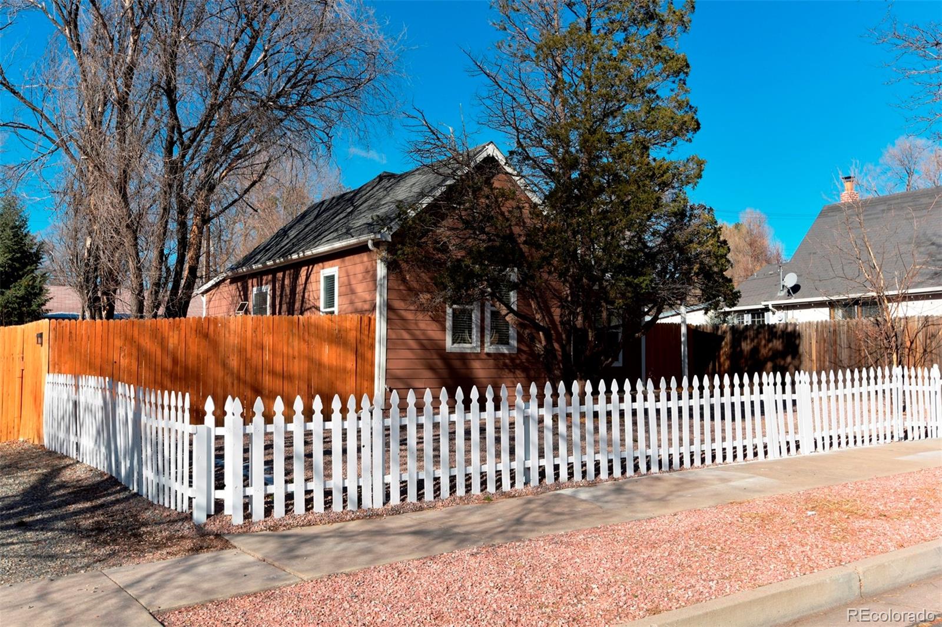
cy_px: 314
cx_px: 471
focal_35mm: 35
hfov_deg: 54.4
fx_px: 916
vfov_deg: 37.8
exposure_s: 1/320
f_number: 8
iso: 100
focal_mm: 35
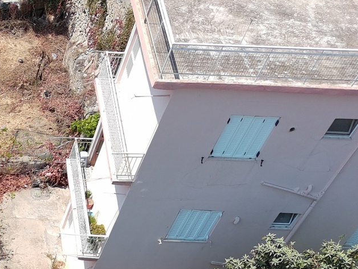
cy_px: 407
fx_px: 724
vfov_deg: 18.5
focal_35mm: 70
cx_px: -149
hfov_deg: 23.4
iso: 102
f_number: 1.9
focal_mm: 6.67
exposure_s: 1/2469
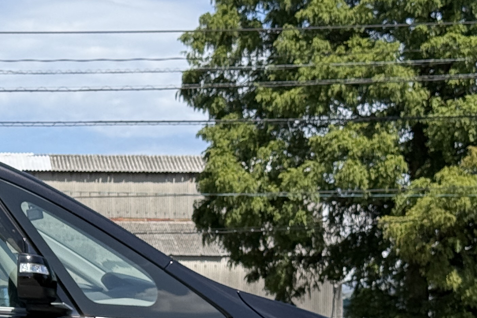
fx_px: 1908
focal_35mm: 144
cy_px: 343
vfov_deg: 9.4
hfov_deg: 13.6
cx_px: -186
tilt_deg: +2.1
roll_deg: -1.3
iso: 80
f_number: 1.78
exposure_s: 1/3226
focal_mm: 6.76
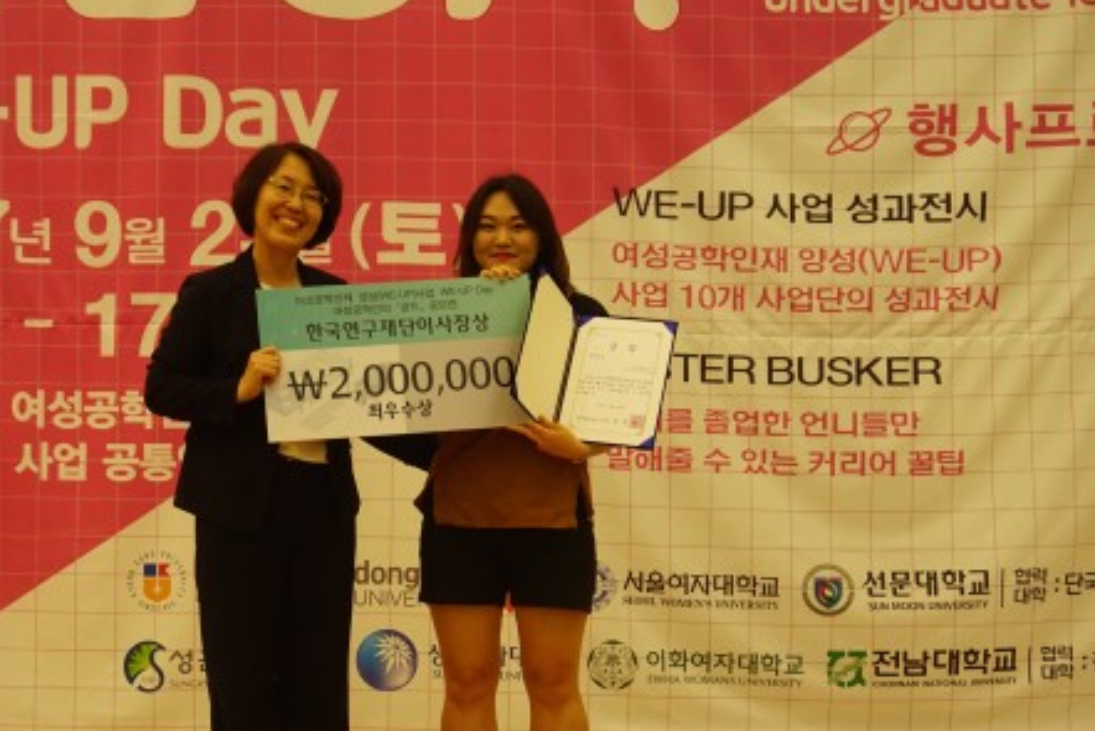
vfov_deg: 23.7
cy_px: 458
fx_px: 1734
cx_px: 374
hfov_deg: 34.7
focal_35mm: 57
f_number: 4.5
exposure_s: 1/60
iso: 1000
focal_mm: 28
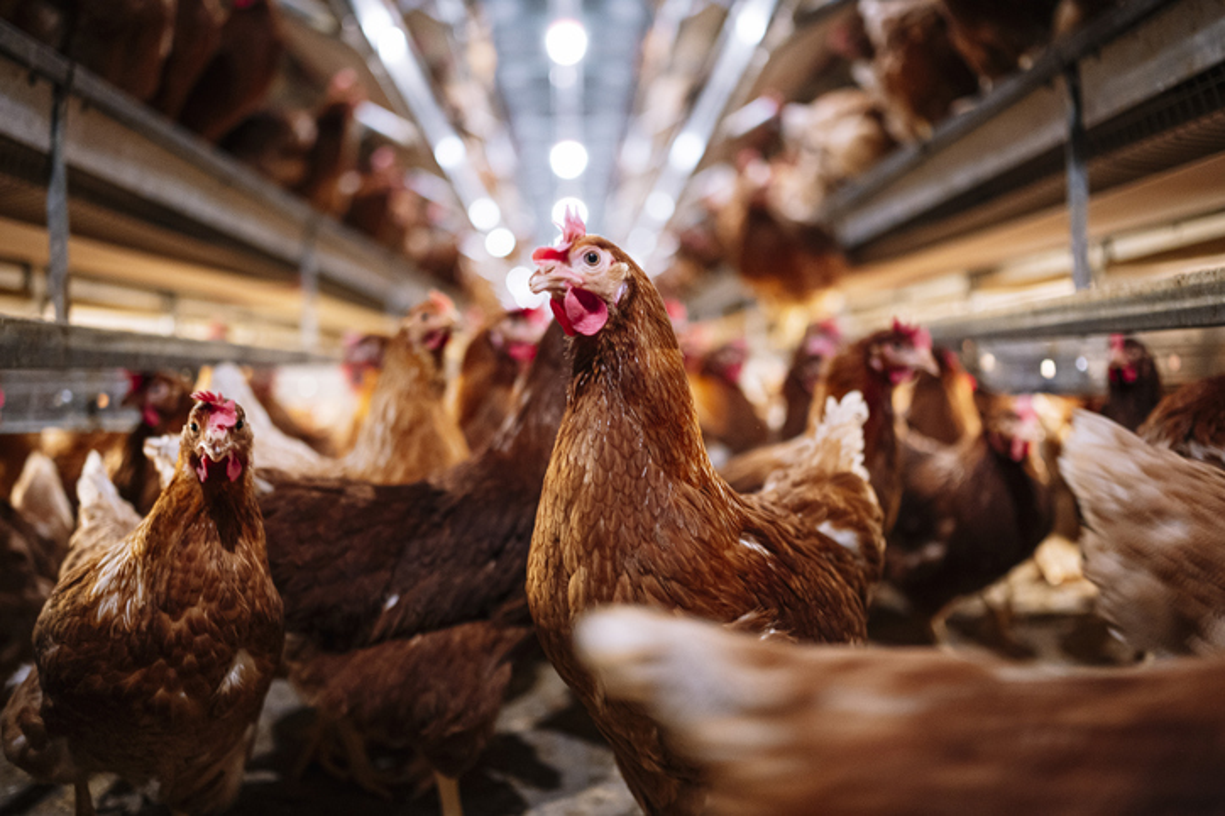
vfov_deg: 37.8
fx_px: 1190
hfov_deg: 54.5
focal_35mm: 35
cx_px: 612
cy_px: 408
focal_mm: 35
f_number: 1.8
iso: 1600
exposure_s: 1/20
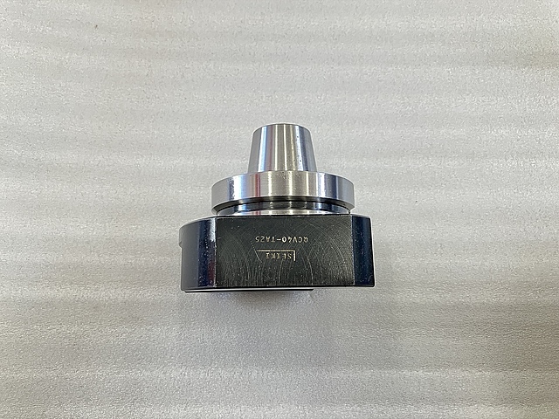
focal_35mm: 28
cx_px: 280
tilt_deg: -76.8
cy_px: 210
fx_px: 452
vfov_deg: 49.7
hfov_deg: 63.4
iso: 100
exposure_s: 1/60
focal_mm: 3.99
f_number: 1.8
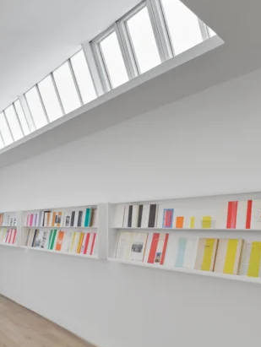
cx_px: 88
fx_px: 351
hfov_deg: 40.3
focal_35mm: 35
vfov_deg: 51.3
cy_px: 239
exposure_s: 1/1.59
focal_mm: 23
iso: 100
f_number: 11
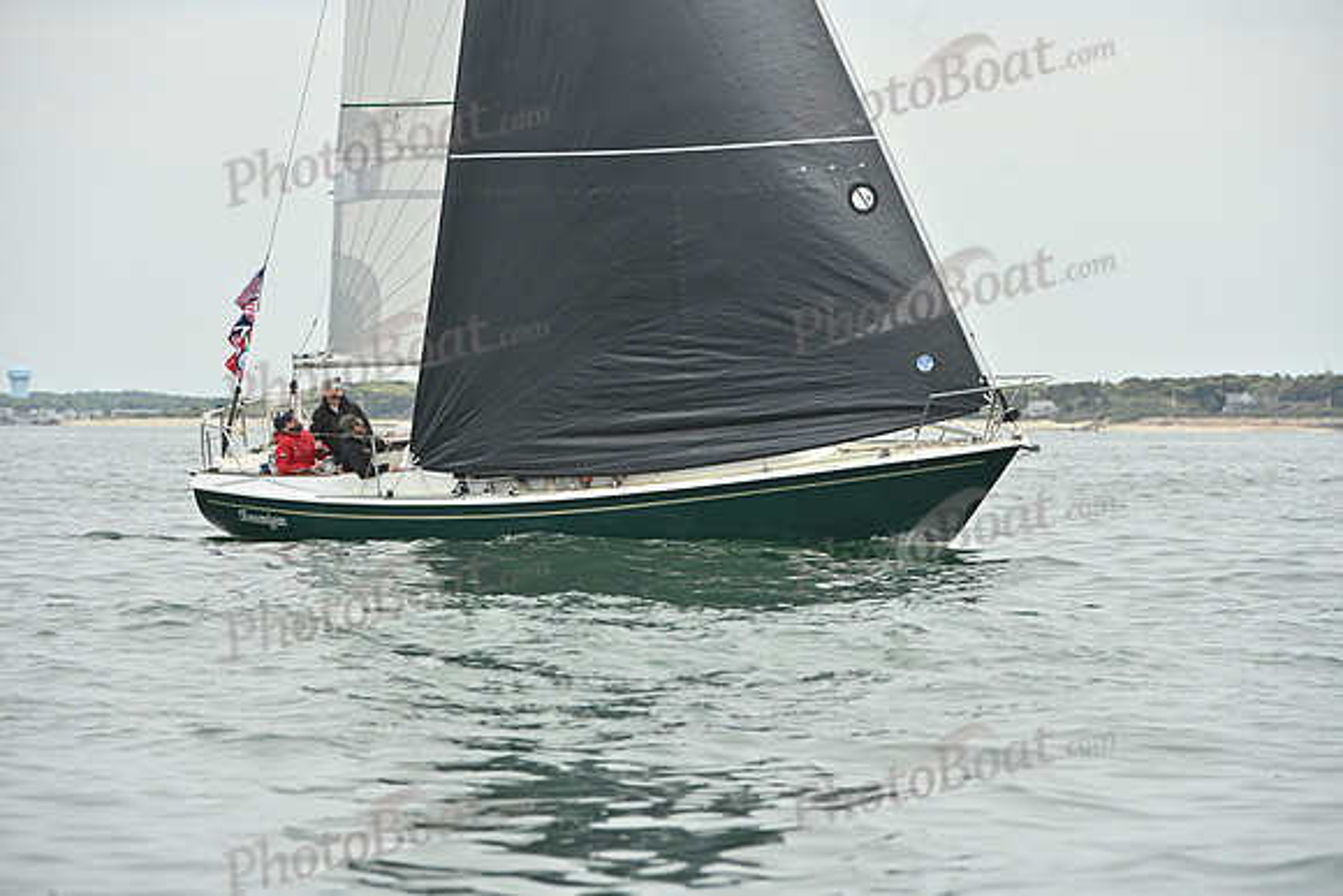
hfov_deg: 10.3
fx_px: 7463
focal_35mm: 200
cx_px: 672
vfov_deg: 6.9
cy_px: 448
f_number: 9
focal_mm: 200
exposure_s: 1/800
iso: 320
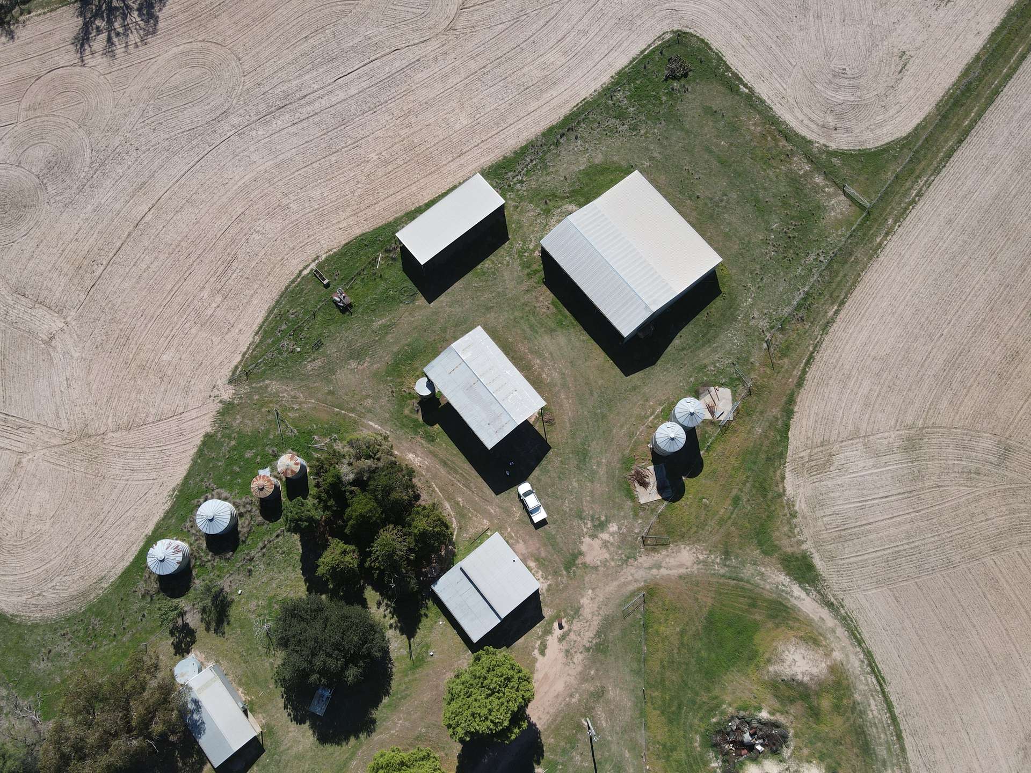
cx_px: 516
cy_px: 386
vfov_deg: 56.8
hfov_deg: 71.6
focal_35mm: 24
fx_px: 715
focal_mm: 4.5
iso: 100
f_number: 2.8
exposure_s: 1/640
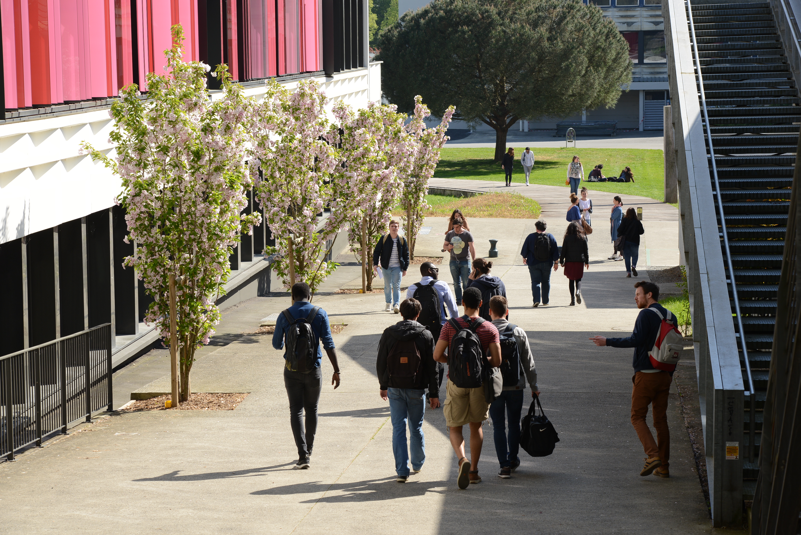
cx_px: 400
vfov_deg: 12.2
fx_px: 2493
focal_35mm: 112
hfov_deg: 18.3
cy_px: 268
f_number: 11
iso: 200
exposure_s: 1/200
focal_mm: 112
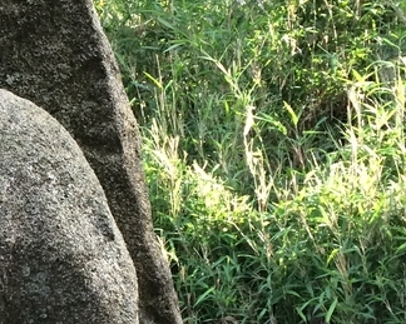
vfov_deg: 14.6
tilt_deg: -11.4
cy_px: 208
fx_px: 1261
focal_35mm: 105
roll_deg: +2.1
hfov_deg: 17.0
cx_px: -153
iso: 40
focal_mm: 4.15
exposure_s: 1/40
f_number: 2.2
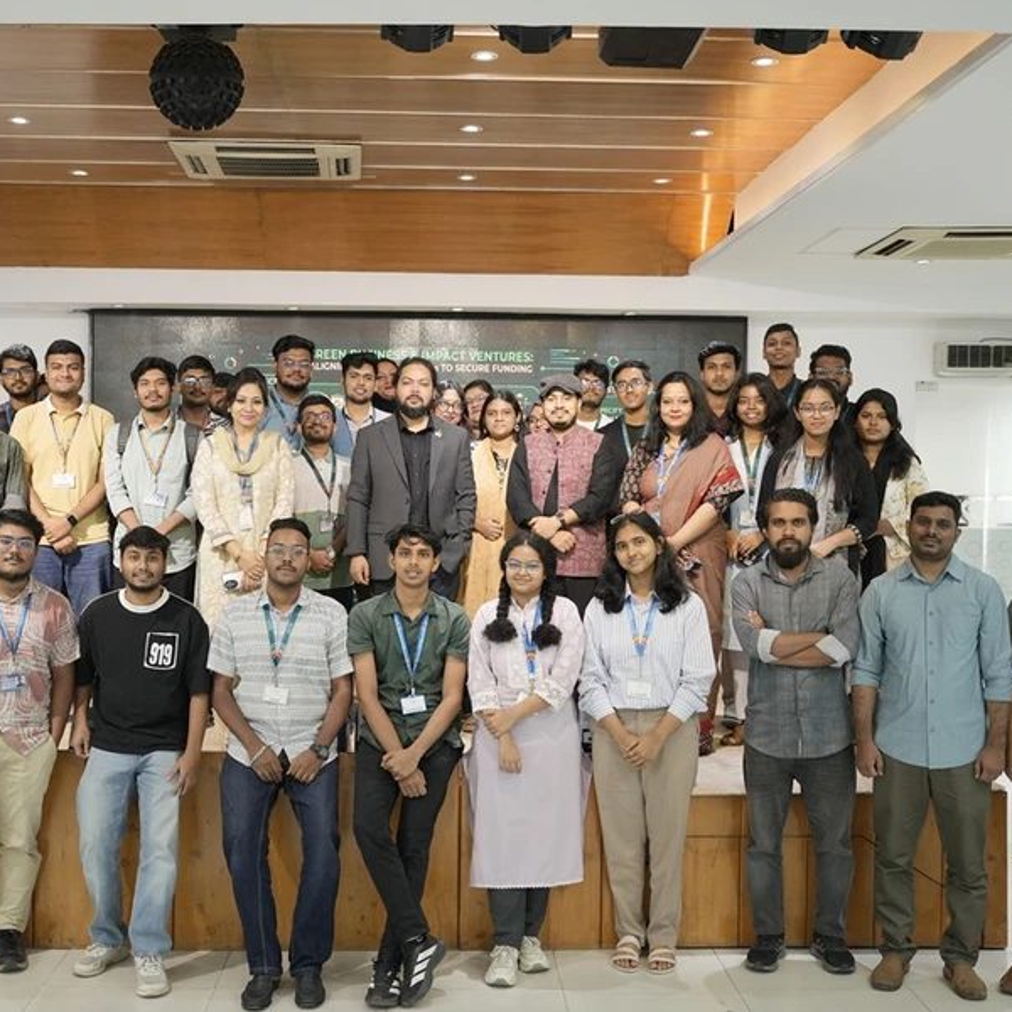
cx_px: 417
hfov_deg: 37.4
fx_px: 1488
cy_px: 512
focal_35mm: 45
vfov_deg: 37.6
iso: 800
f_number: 2.8
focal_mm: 31
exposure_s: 1/160
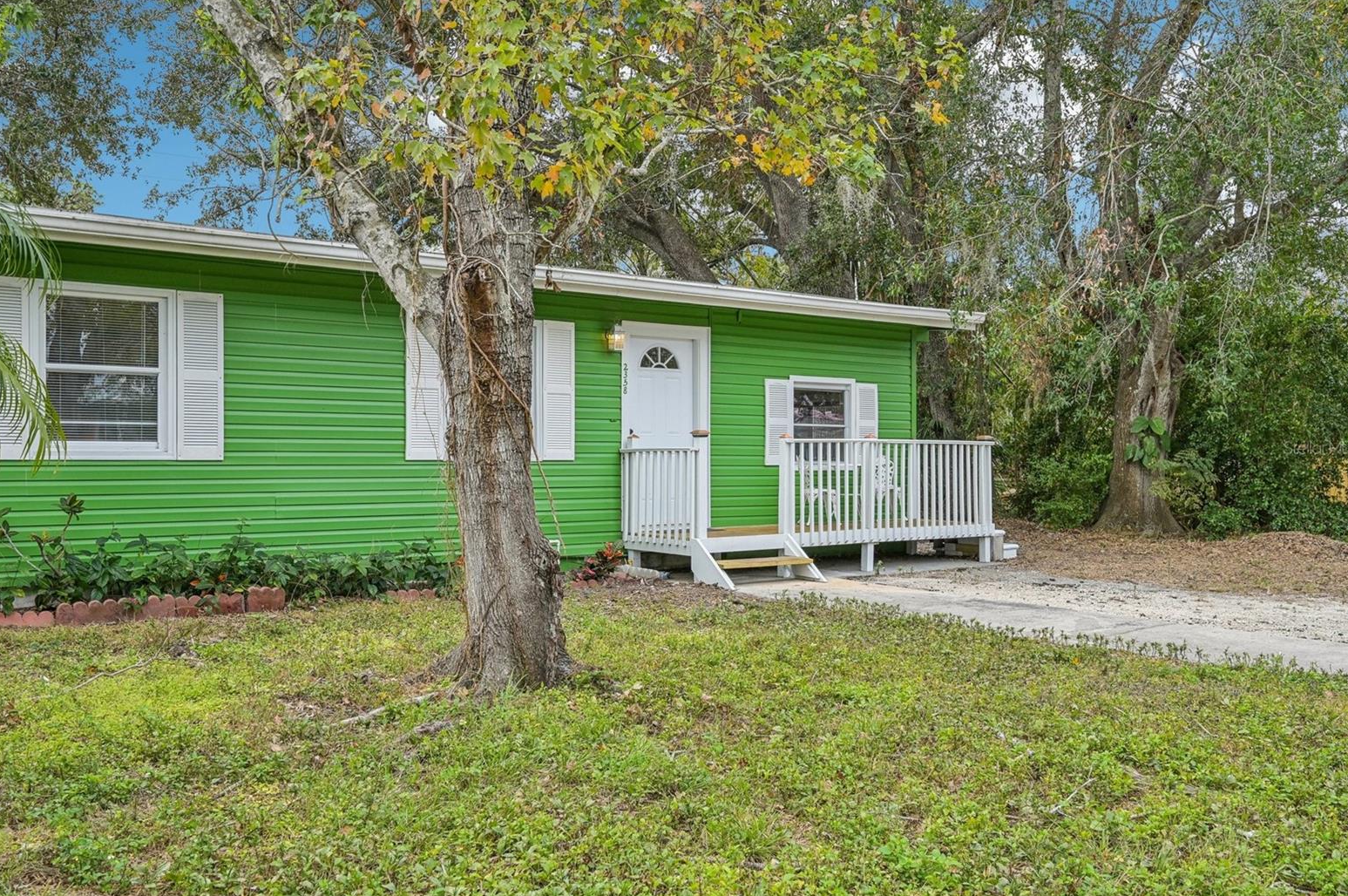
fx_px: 1122
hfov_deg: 62.0
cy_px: 448
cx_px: 664
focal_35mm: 30
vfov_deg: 43.5
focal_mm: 29
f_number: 8
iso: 400
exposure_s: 1/250
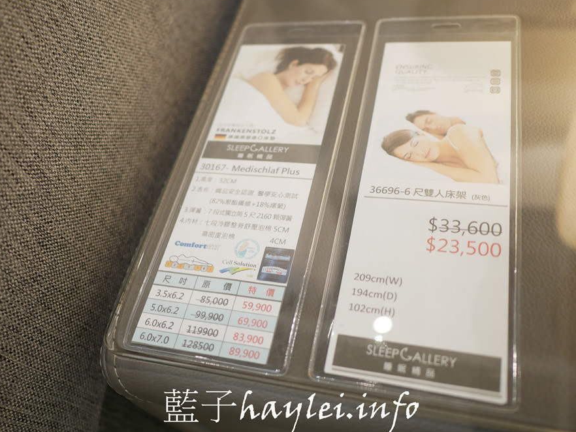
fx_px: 566
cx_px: 287
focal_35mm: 34
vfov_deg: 41.8
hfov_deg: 53.9
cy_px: 193
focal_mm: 15
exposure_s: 1/60
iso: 250
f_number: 1.7
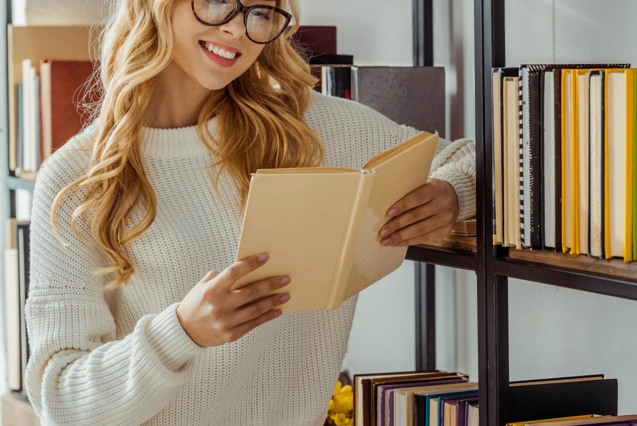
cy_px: 177
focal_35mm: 120
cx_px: 384
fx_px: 2124
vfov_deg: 11.4
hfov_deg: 17.0
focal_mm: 85
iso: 320
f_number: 5
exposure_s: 1/200
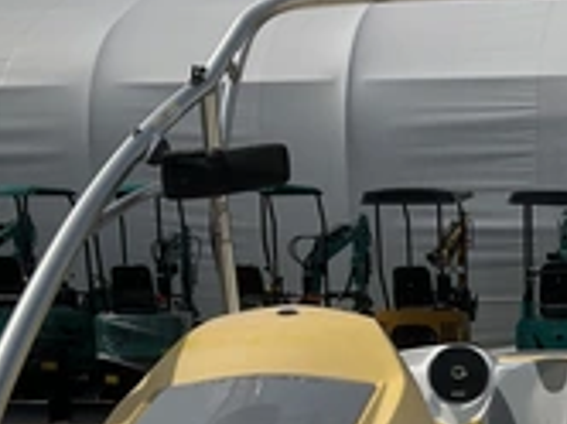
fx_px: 1145
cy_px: 479
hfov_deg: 26.4
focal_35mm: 70
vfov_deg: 19.9
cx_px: 560
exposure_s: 1/7407
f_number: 1.8
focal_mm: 3
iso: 25
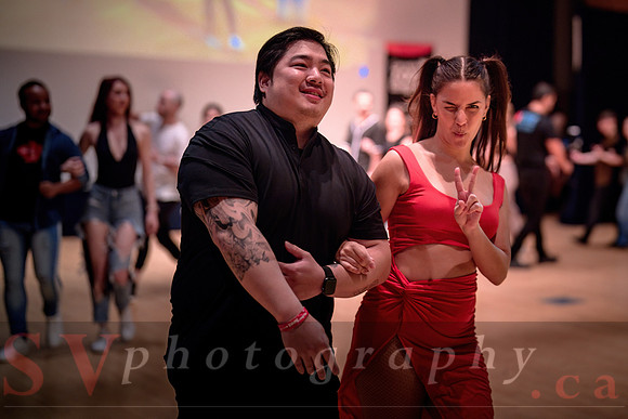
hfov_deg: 31.1
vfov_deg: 21.1
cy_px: 150
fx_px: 1121
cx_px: 403
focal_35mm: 64
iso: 1250
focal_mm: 50
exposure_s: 1/320
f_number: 1.4
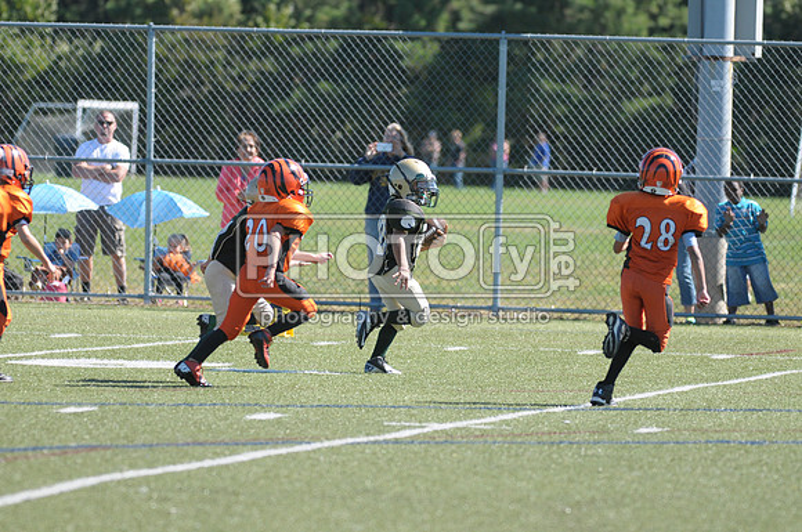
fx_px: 7008
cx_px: 401
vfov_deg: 4.4
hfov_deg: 6.6
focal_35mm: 315
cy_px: 266
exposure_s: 1/2000
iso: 640
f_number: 4
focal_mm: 210
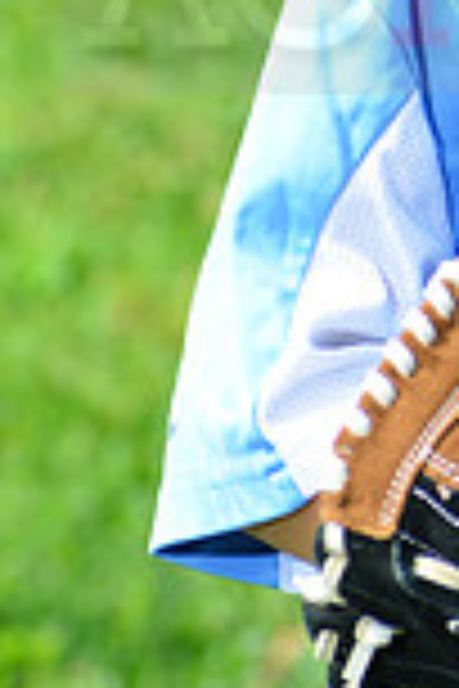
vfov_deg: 2.7
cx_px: 866
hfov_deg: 1.8
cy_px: -49
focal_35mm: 759
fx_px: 14515
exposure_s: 1/200
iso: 200
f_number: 10
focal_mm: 200
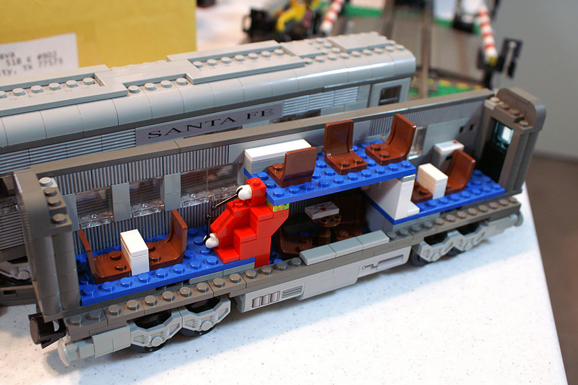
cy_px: 192
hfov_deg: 46.4
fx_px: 674
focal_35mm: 42
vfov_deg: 31.8
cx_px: 289
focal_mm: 28
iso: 800
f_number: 4.5
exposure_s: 1/25
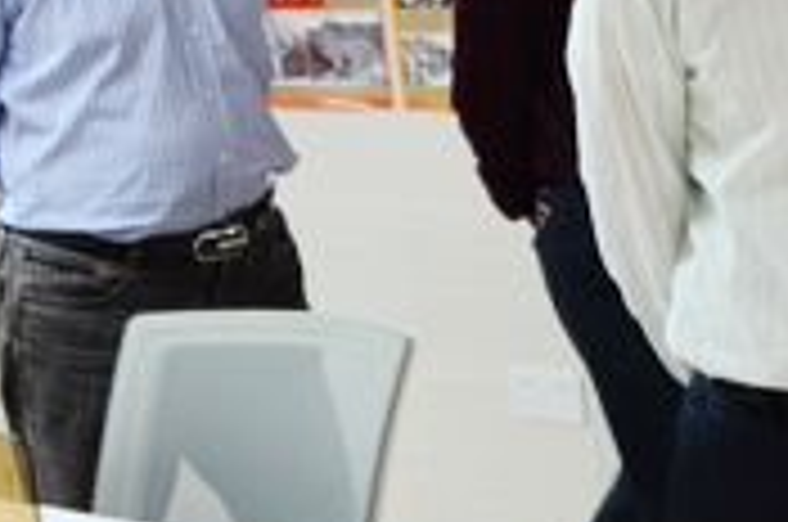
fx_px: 2622
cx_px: 986
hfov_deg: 16.3
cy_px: -106
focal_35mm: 120
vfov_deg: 11.2
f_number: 3.5
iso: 640
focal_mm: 28
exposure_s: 1/45
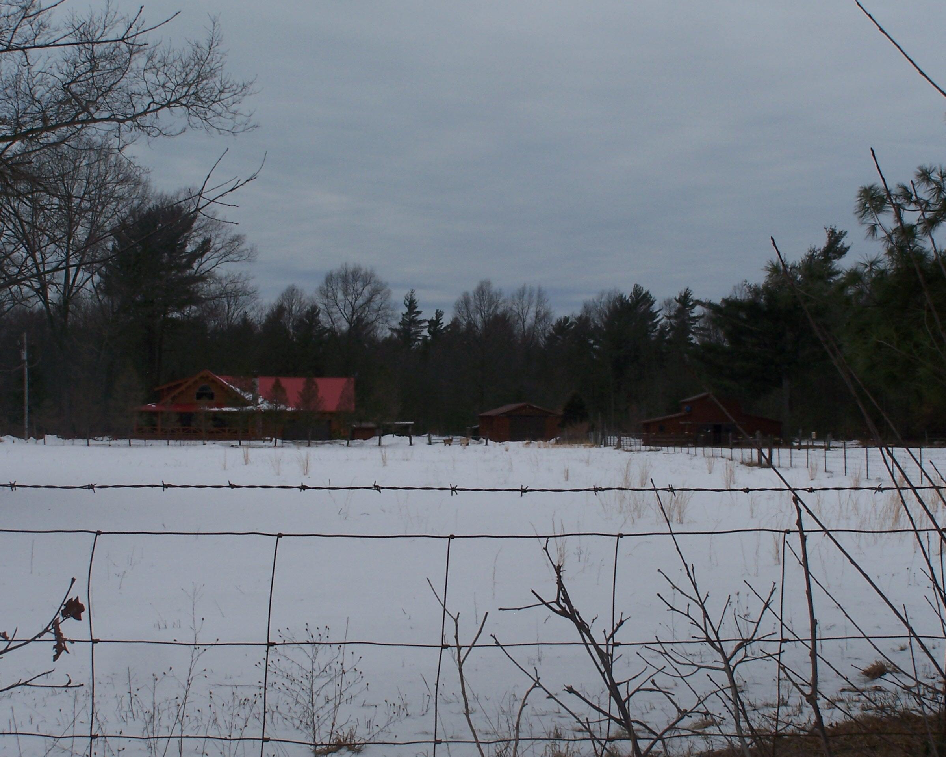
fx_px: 1876
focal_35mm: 67
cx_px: 501
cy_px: 380
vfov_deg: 22.8
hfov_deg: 28.3
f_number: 6.3
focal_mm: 10.7
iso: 80
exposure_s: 1/640
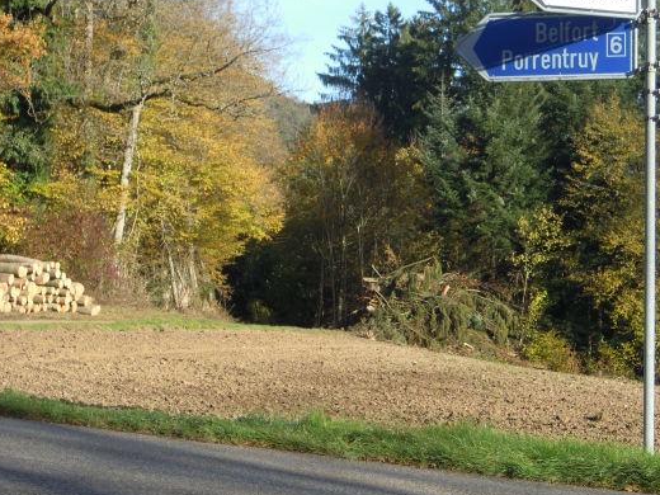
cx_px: 325
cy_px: 234
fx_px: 1849
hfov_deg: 20.2
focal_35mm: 97
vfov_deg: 15.2
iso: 100
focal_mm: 11.2
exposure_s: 1/400
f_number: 4
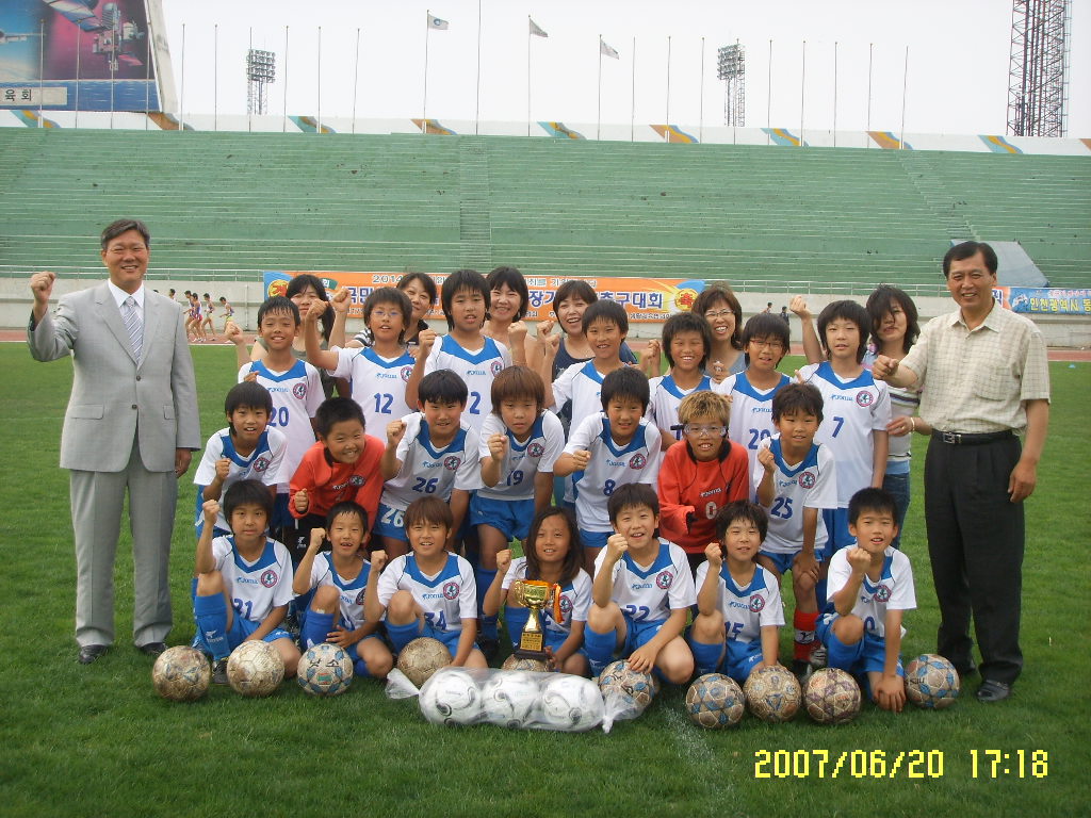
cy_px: 409
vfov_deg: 32.2
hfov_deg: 42.1
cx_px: 546
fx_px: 1418
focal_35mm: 45
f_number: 3.7
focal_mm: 7.7
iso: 50
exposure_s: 1/250
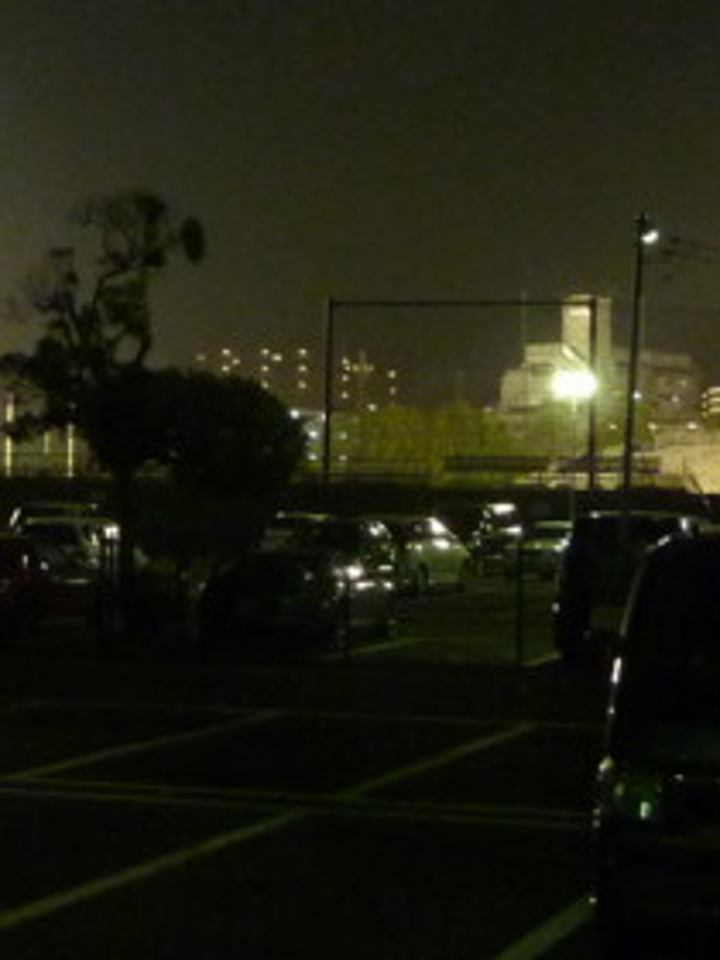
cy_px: 360
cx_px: 315
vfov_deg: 25.9
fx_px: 2080
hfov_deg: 19.6
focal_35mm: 75
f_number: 3.3
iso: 400
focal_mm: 4.1
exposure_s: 1/8
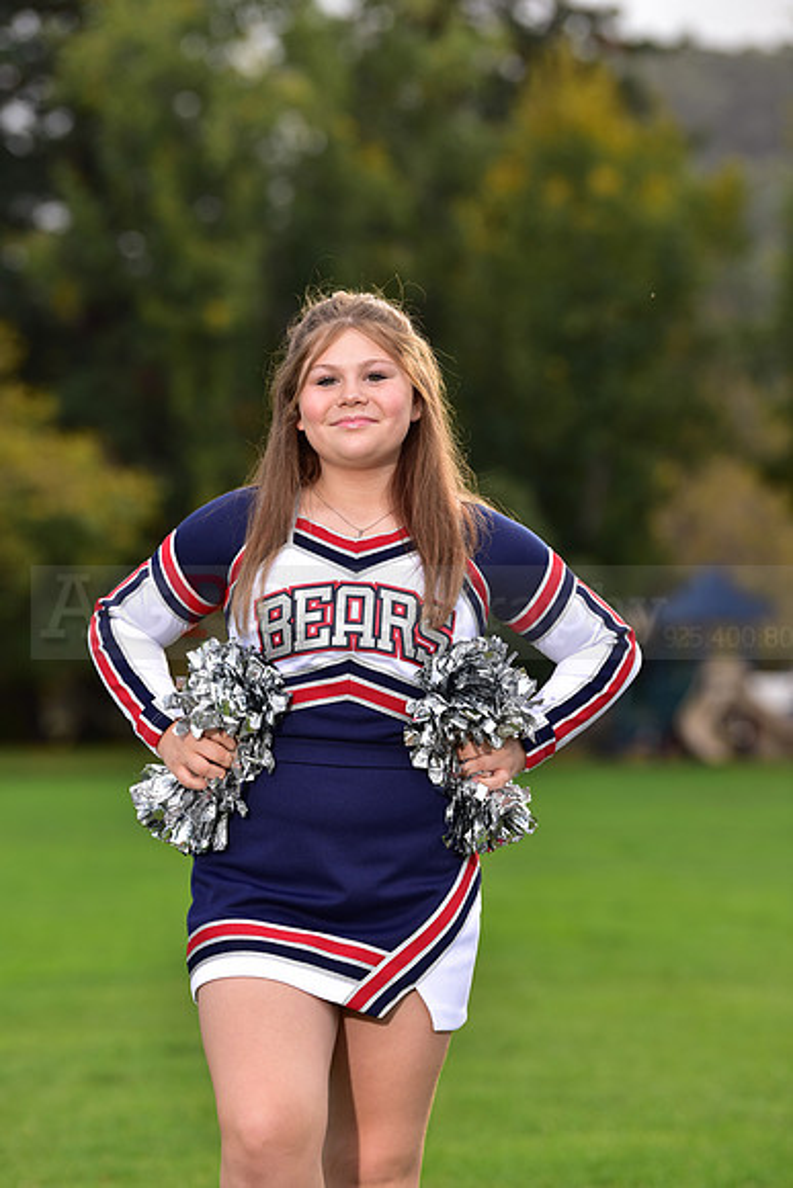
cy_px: 594
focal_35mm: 150
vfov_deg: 13.7
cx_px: 396
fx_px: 4953
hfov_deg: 9.2
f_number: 4.5
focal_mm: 150
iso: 160
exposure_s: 1/250
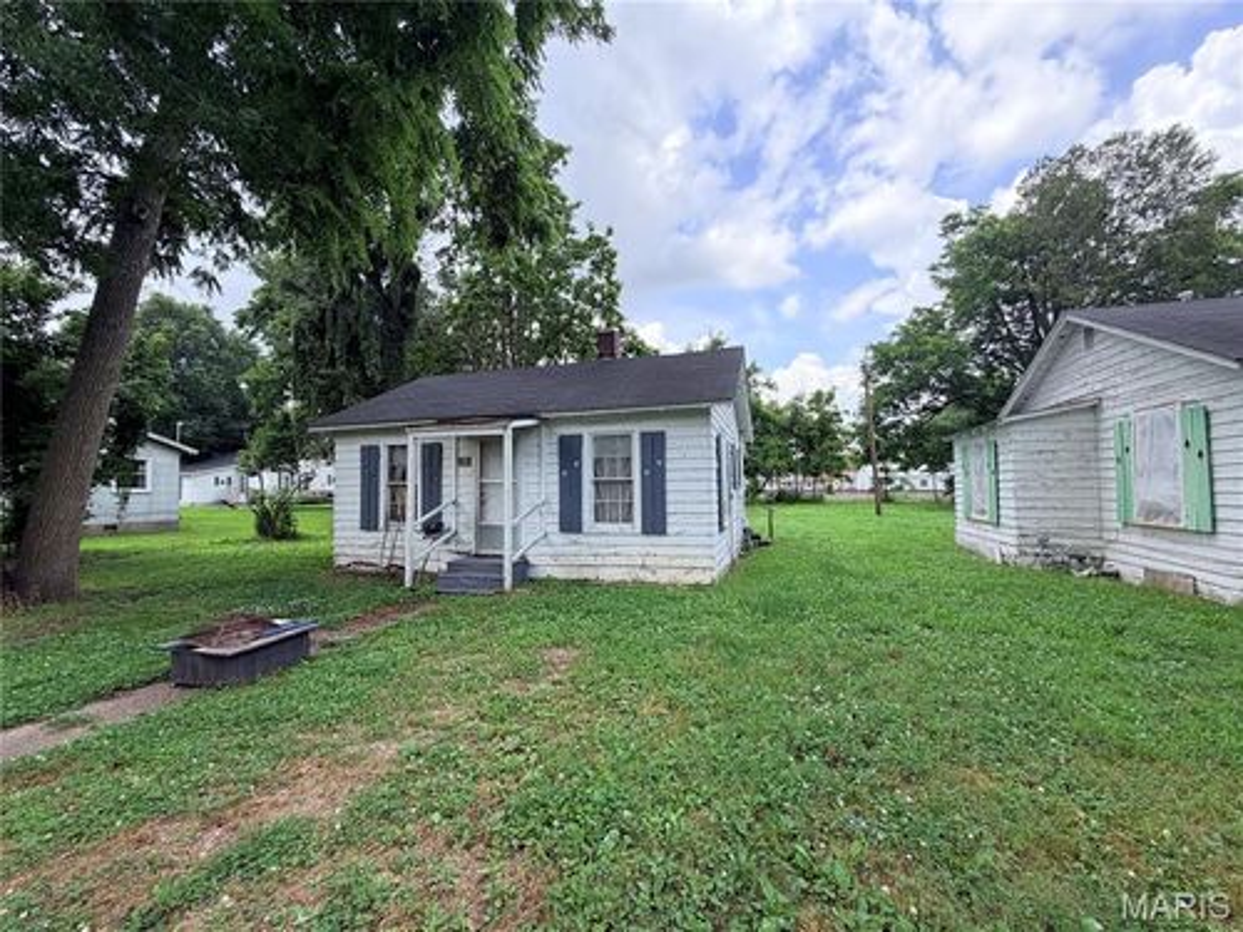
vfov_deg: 85.7
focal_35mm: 14
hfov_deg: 102.1
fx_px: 503
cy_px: 466
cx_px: 622
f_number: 2.2
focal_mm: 2.22
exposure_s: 1/502
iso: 40
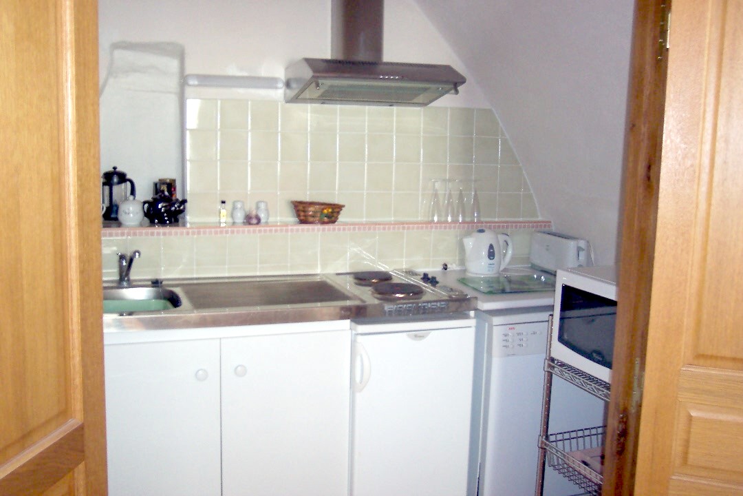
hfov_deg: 50.7
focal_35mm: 38
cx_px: 372
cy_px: 248
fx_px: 784
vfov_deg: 35.1
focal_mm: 8
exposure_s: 1/8
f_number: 2.8
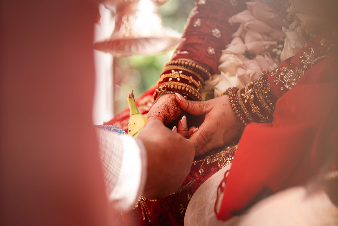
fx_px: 798
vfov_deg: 16.1
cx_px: 169
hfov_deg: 23.9
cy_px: 113
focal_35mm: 85
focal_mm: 85
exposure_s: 1/1000
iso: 100
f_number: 2
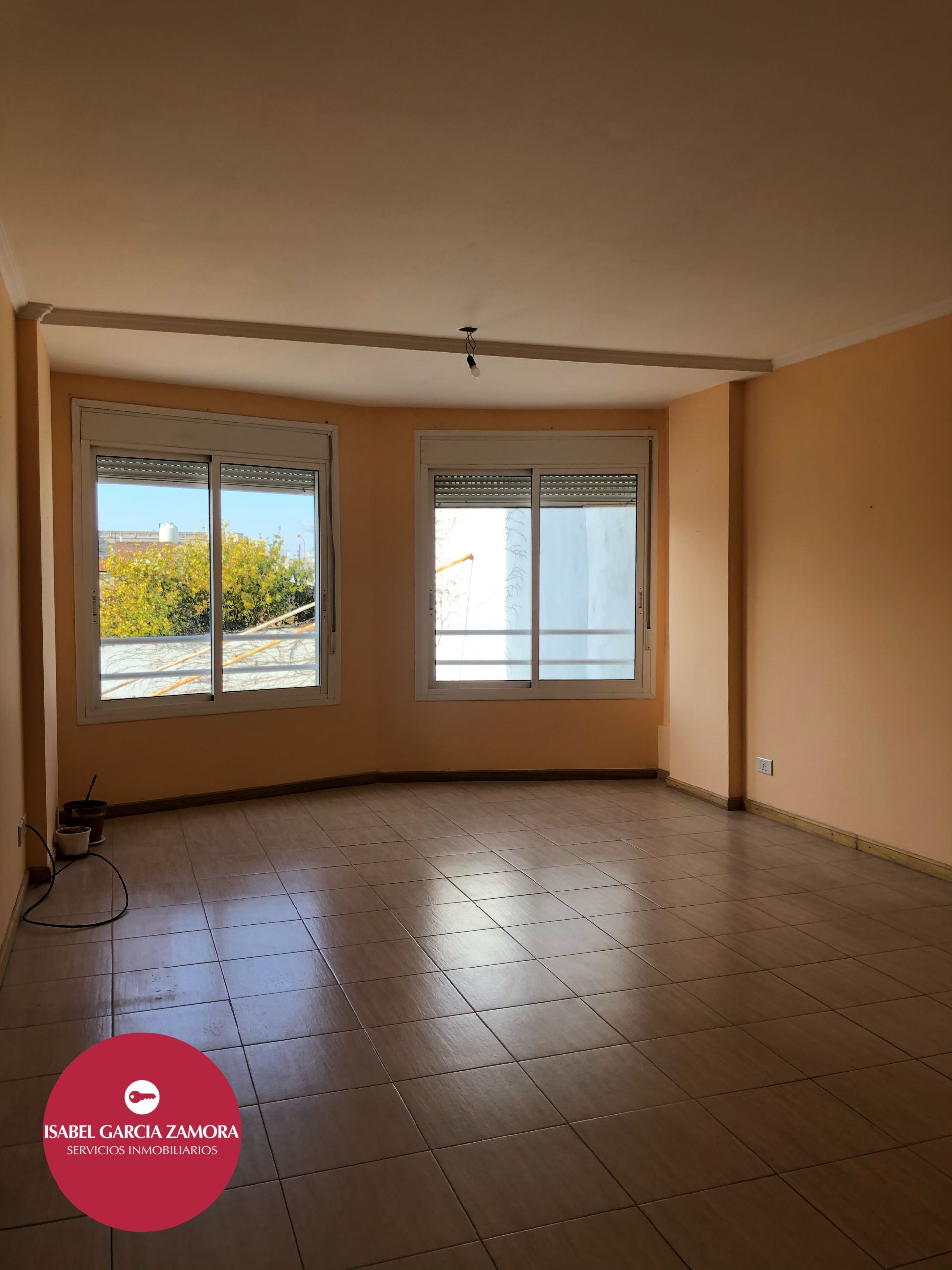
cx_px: 476
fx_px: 1027
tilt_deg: -1.8
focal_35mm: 28
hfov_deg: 49.7
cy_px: 635
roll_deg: -0.3
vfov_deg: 63.5
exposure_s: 1/134
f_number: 1.8
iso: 20
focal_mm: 3.99
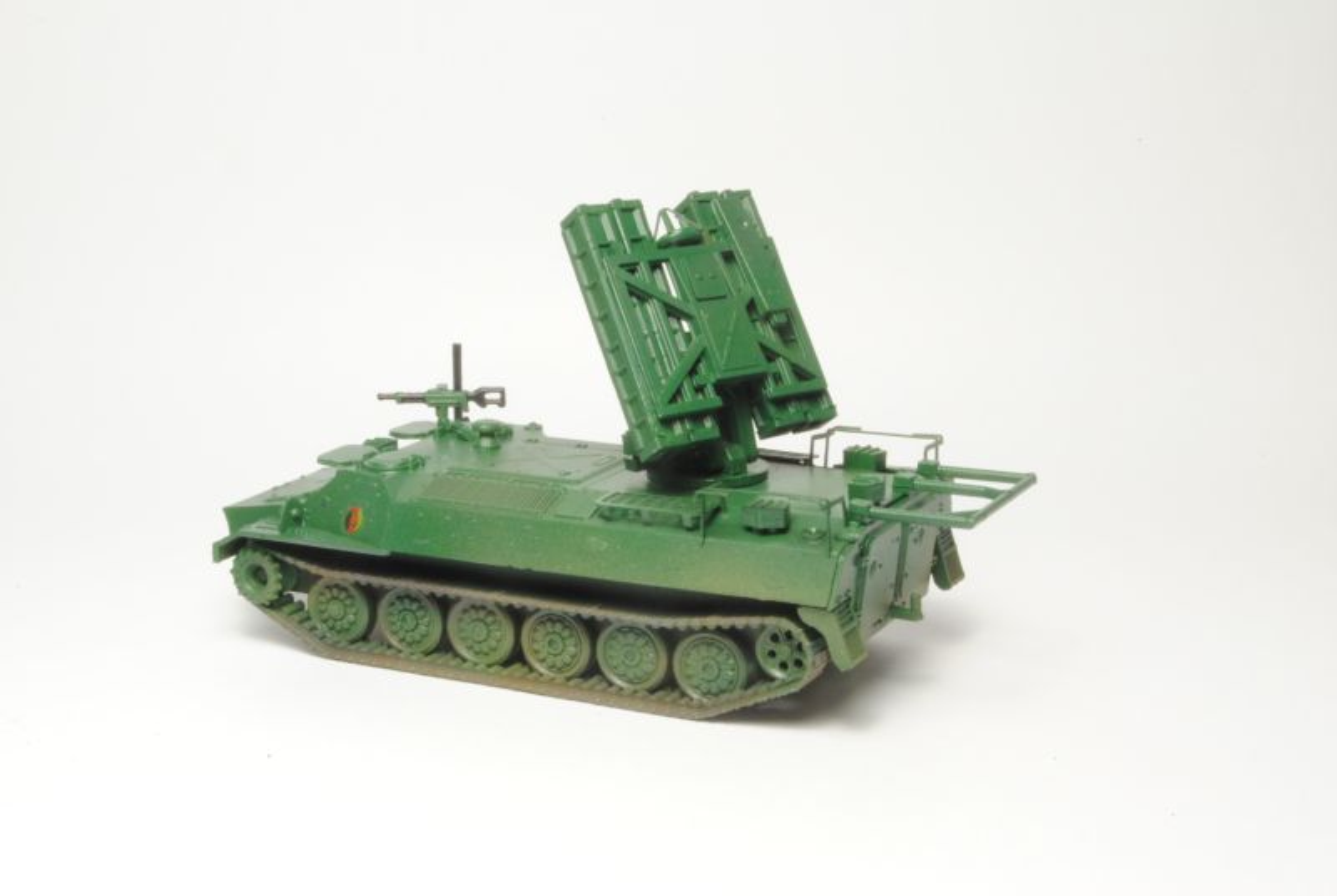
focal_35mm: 60
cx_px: 668
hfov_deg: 33.4
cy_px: 448
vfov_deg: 22.7
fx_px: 2232
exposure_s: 2.5
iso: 200
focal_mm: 40
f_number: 36
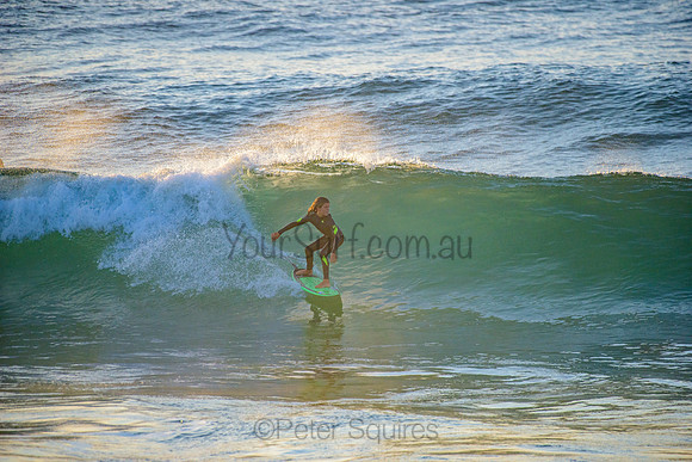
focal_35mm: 500
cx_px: 346
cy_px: 231
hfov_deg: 4.1
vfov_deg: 2.8
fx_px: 9613
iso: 800
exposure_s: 1/2000
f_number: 5.6
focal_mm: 500
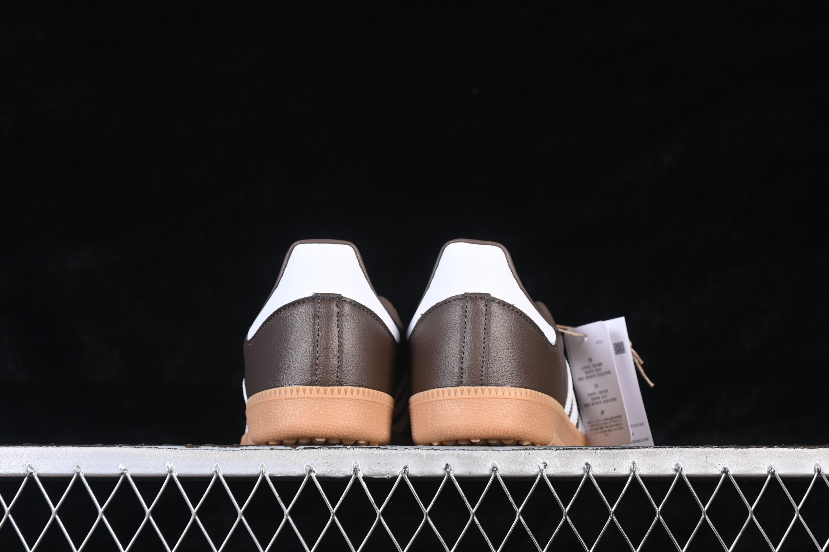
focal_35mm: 75
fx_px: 1727
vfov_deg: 18.2
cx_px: 414
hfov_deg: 27.0
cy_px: 276
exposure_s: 1/60
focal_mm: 50
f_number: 6.3
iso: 160
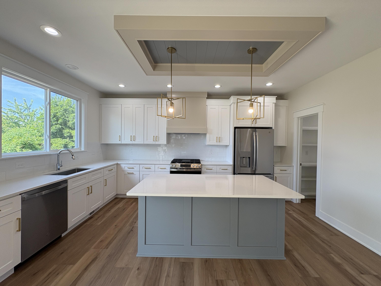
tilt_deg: +0.3
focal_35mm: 14
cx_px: 190
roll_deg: -0.5
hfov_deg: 102.1
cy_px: 143
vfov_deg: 85.7
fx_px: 154
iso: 64
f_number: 2.2
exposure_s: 1/125
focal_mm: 2.22
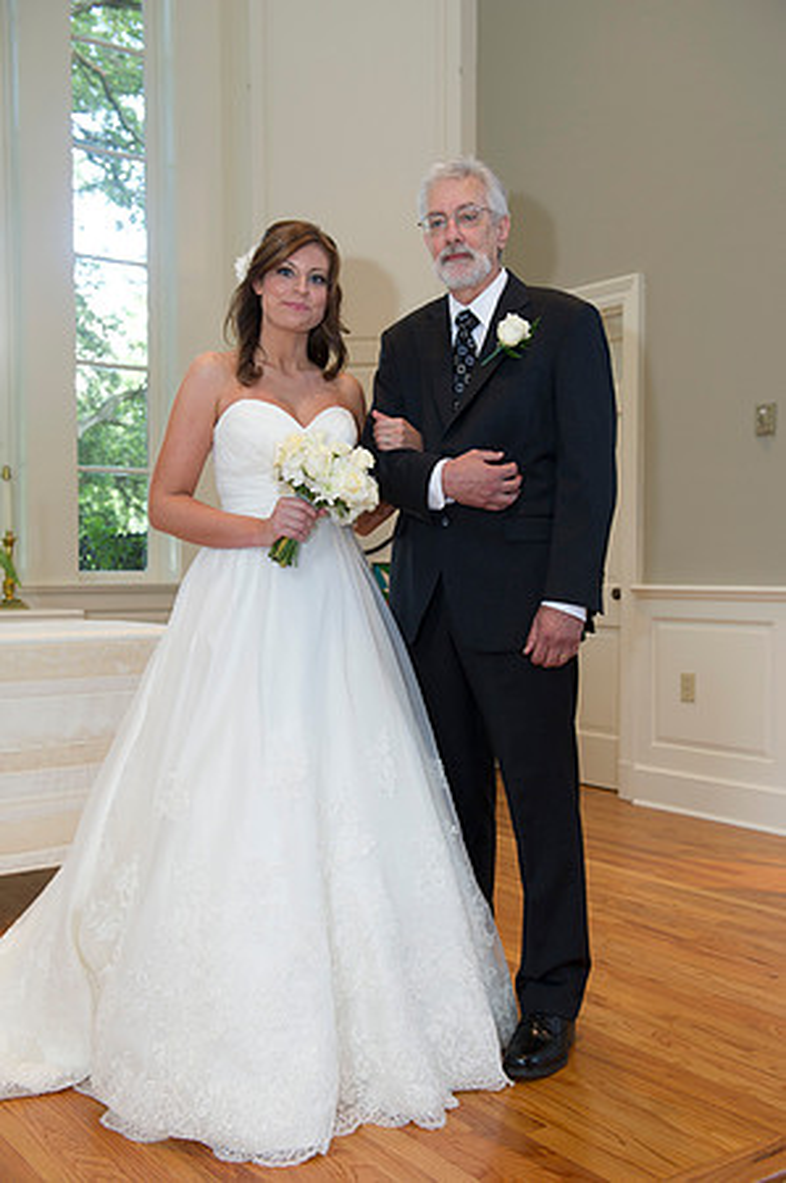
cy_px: 592
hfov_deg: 33.3
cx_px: 393
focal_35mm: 40
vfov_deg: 48.5
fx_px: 1313
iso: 800
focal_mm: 40
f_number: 5
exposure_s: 1/100
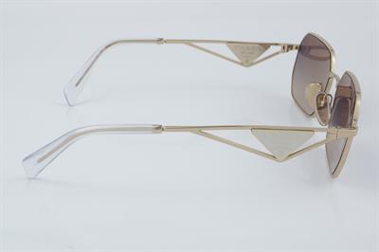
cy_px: 126
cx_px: 190
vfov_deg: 18.2
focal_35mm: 75
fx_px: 789
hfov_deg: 27.0
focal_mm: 50
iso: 100
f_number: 32
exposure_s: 1/4
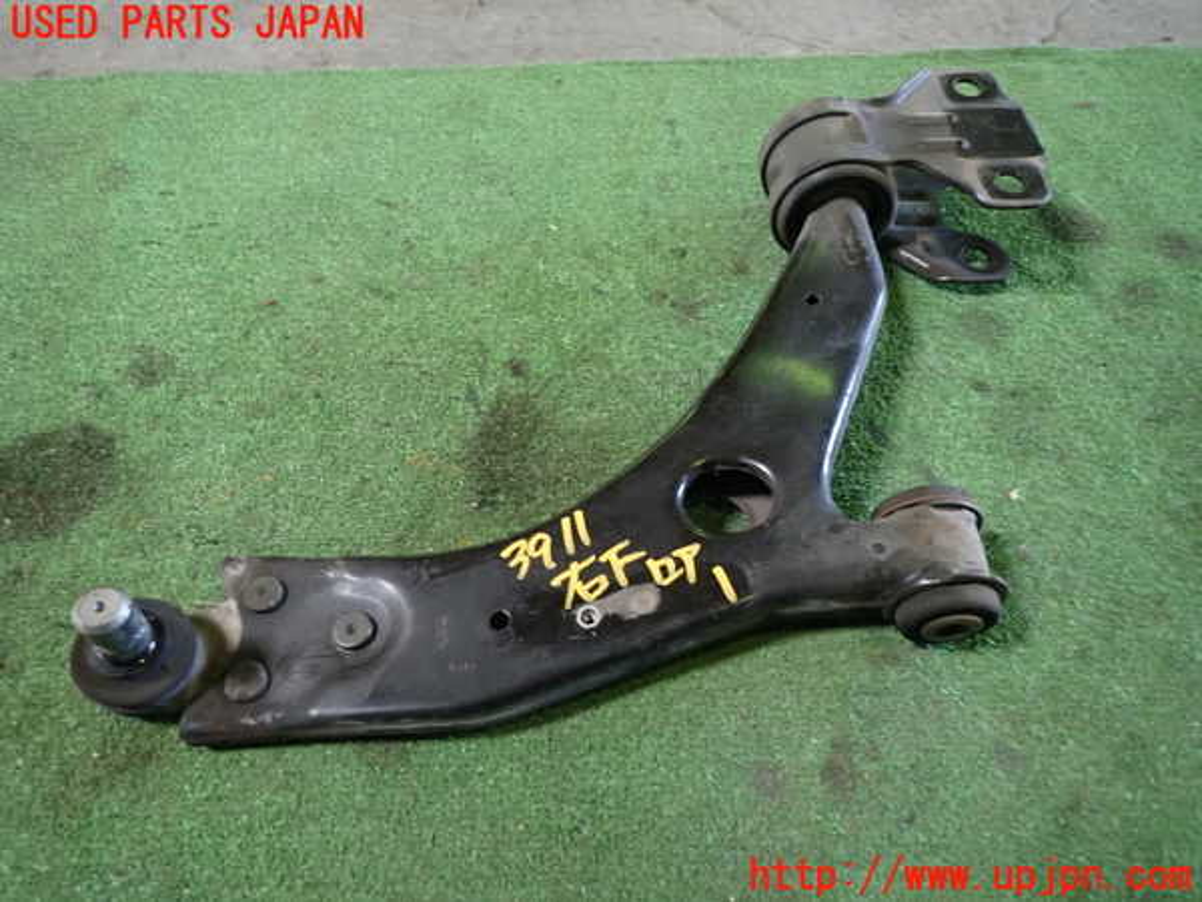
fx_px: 868
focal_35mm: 25
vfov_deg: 54.9
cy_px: 451
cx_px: 601
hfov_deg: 69.4
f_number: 2
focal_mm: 4.5
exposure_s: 1/30
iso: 200
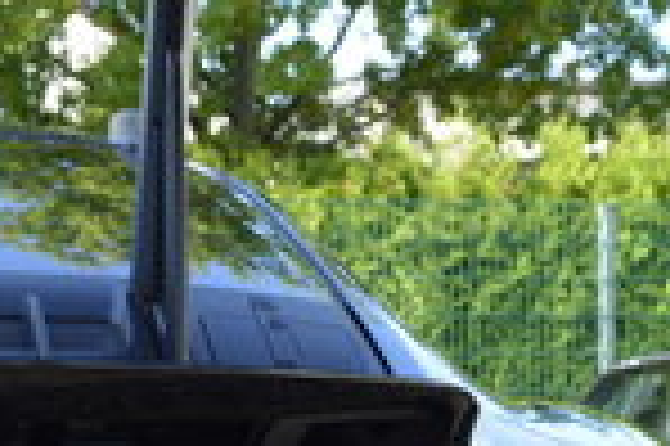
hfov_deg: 14.1
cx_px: -234
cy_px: 538
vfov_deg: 9.7
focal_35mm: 139
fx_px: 2584
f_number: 5.6
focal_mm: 18
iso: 125
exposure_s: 1/125
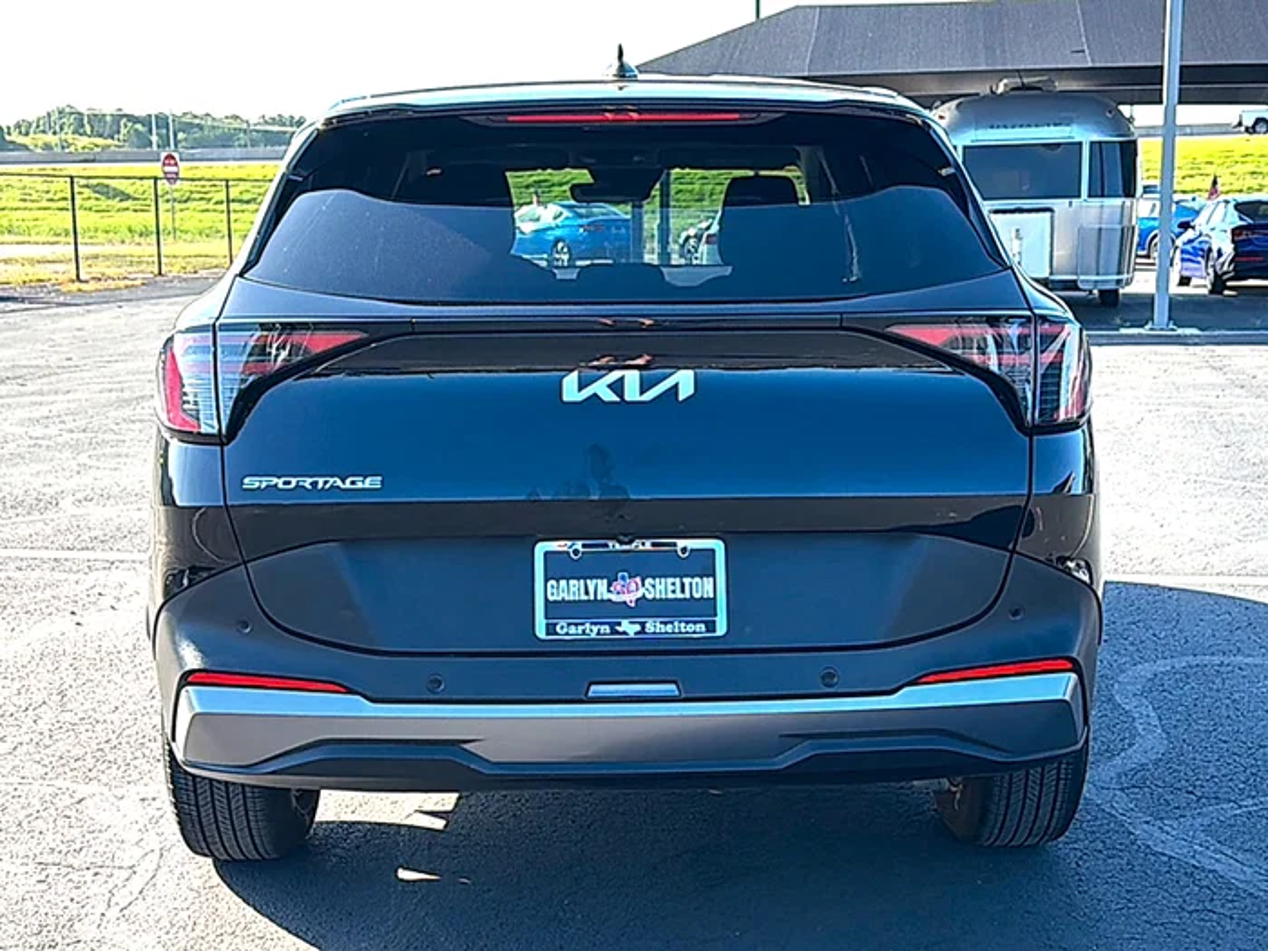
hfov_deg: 46.8
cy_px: 476
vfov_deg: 36.0
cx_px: 634
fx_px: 1465
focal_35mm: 40
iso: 80
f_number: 1.78
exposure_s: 1/955
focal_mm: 6.76
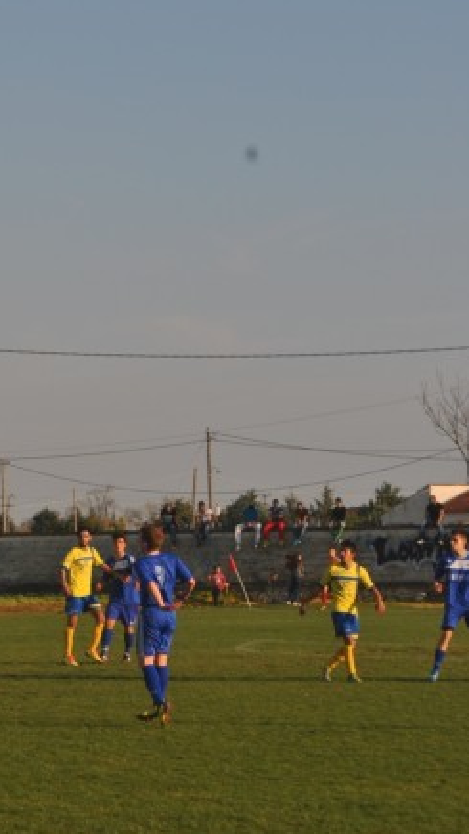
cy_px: 416
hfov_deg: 9.1
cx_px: -111
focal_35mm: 131
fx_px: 2894
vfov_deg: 16.4
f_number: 8
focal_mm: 55
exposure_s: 1/250
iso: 100
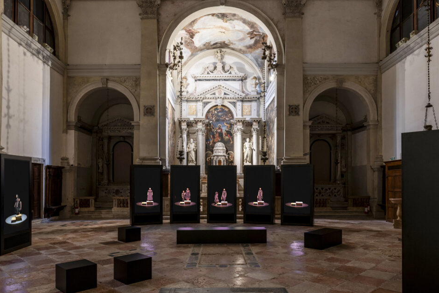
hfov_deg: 69.4
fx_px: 317
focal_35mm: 26
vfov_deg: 49.5
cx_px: 221
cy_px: 151
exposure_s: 1
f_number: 9
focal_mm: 24
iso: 200
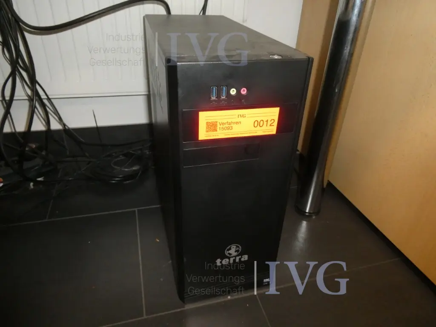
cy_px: 164
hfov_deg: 71.6
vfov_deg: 56.8
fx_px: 302
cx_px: 218
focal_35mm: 24
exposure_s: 1/60
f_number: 3.3
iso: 800
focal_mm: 4.3
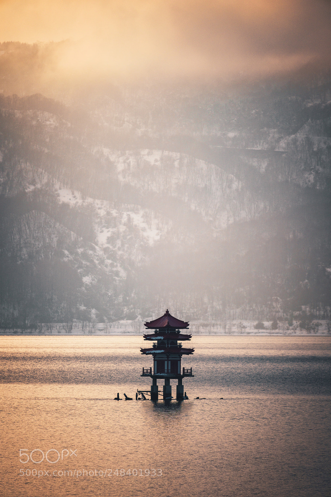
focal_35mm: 400
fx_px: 5515
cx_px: 166
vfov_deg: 5.2
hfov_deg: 3.4
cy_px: 248
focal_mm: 400
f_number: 5.6
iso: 125
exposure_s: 1/1250
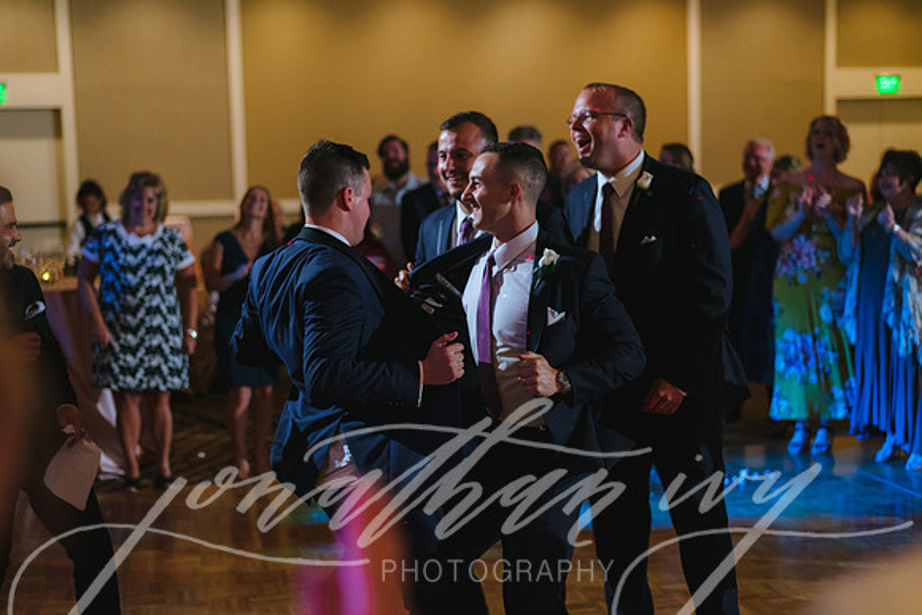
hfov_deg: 39.6
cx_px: 461
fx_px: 1281
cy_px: 308
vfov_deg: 27.0
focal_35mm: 50
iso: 1600
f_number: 2.2
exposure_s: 1/160
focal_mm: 50
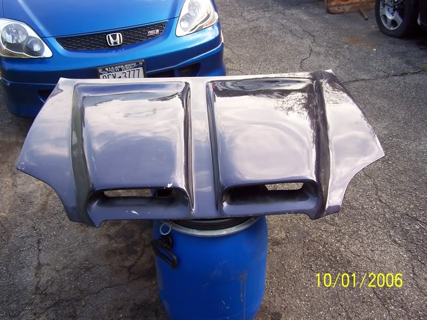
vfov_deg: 37.7
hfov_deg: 49.0
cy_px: 160
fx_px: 469
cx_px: 214
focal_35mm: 38
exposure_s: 1/125
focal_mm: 6.3
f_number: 2.8
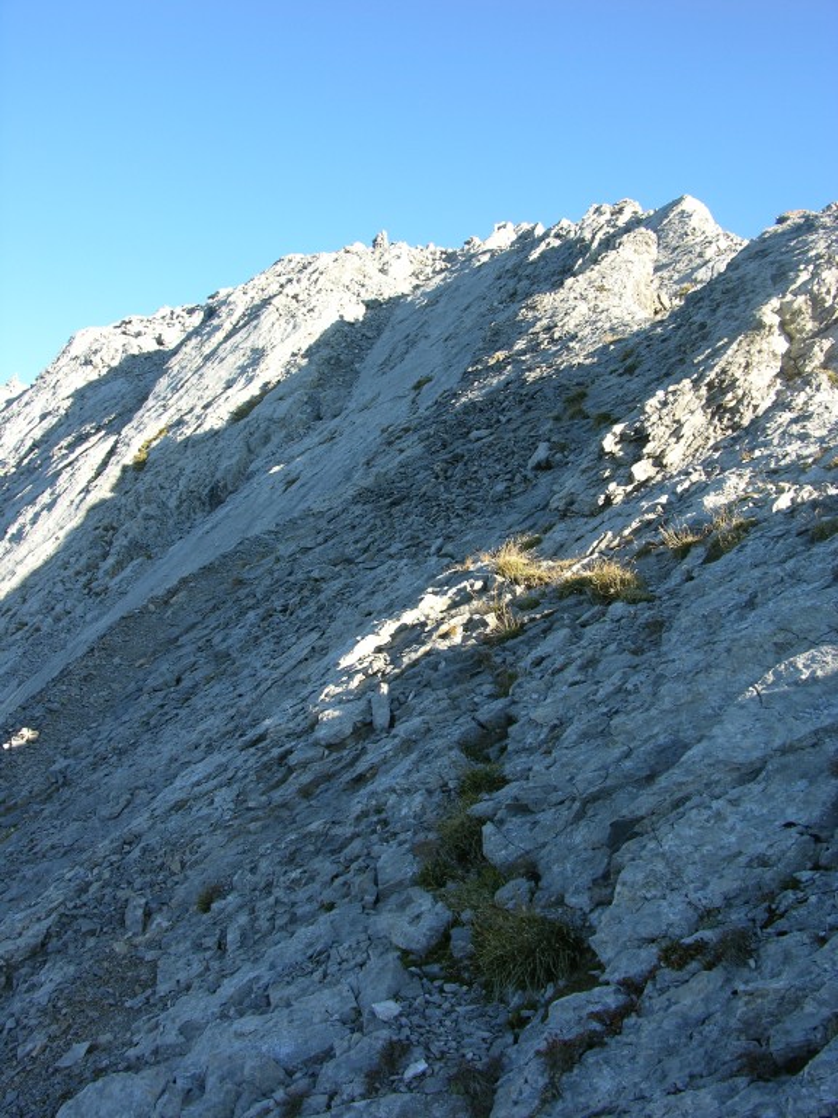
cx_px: 419
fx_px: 1130
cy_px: 559
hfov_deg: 40.7
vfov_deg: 52.6
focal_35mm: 35
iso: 50
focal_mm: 8.9
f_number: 4.5
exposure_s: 1/112
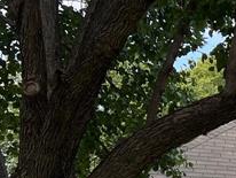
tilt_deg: +6.3
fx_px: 881
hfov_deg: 13.0
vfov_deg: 11.2
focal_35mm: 129
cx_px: 495
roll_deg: +0.4
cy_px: 230
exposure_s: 1/846
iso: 50
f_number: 1.5
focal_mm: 5.7
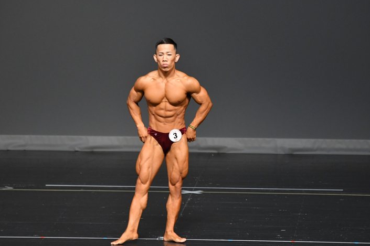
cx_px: 186
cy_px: 131
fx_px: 3389
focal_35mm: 330
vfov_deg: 4.2
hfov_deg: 6.2
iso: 2500
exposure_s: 1/400
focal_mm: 200
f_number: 5.6
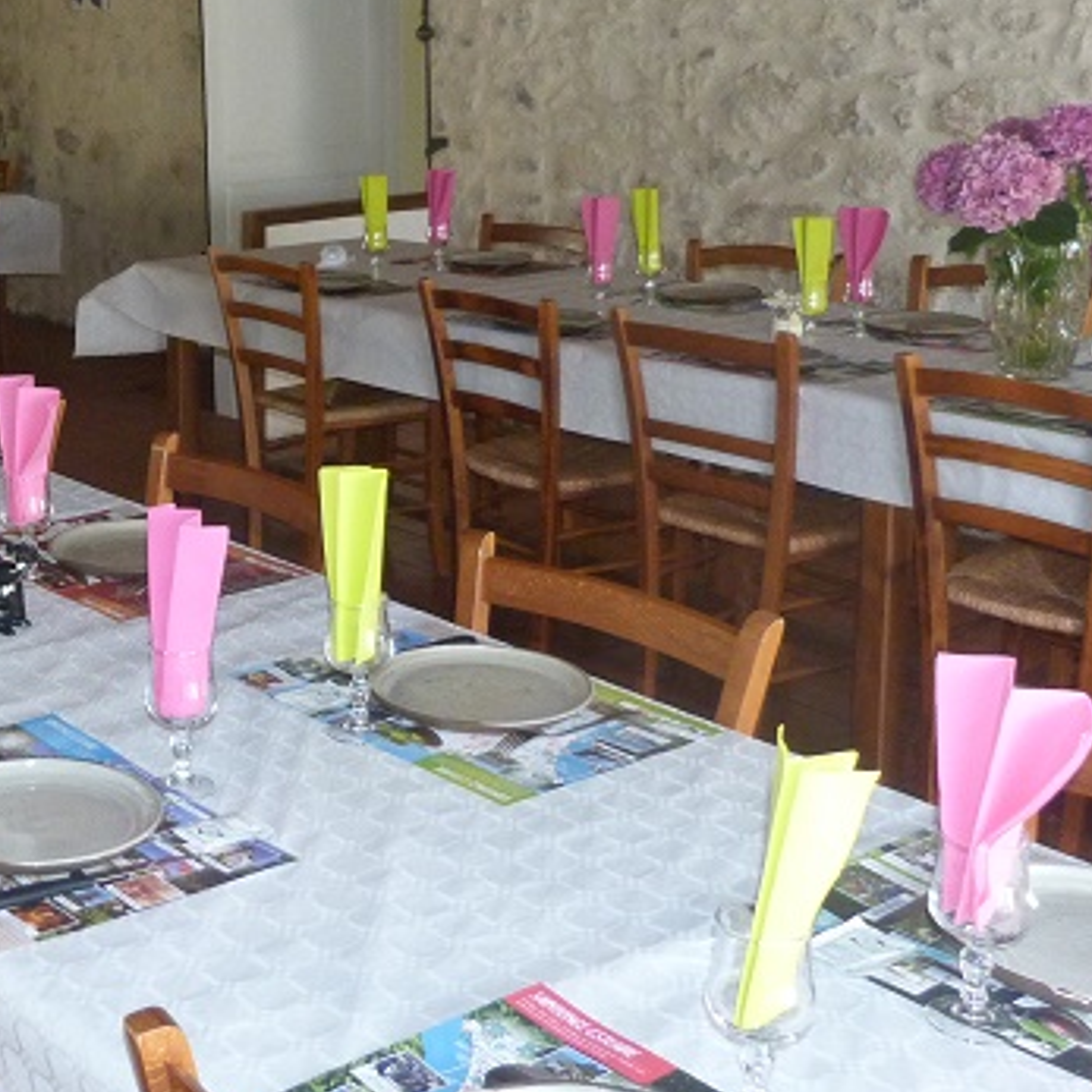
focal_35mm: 51
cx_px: 9
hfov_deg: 31.0
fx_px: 1820
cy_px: 359
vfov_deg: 33.1
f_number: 2.8
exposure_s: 1/60
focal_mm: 4.5
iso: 250
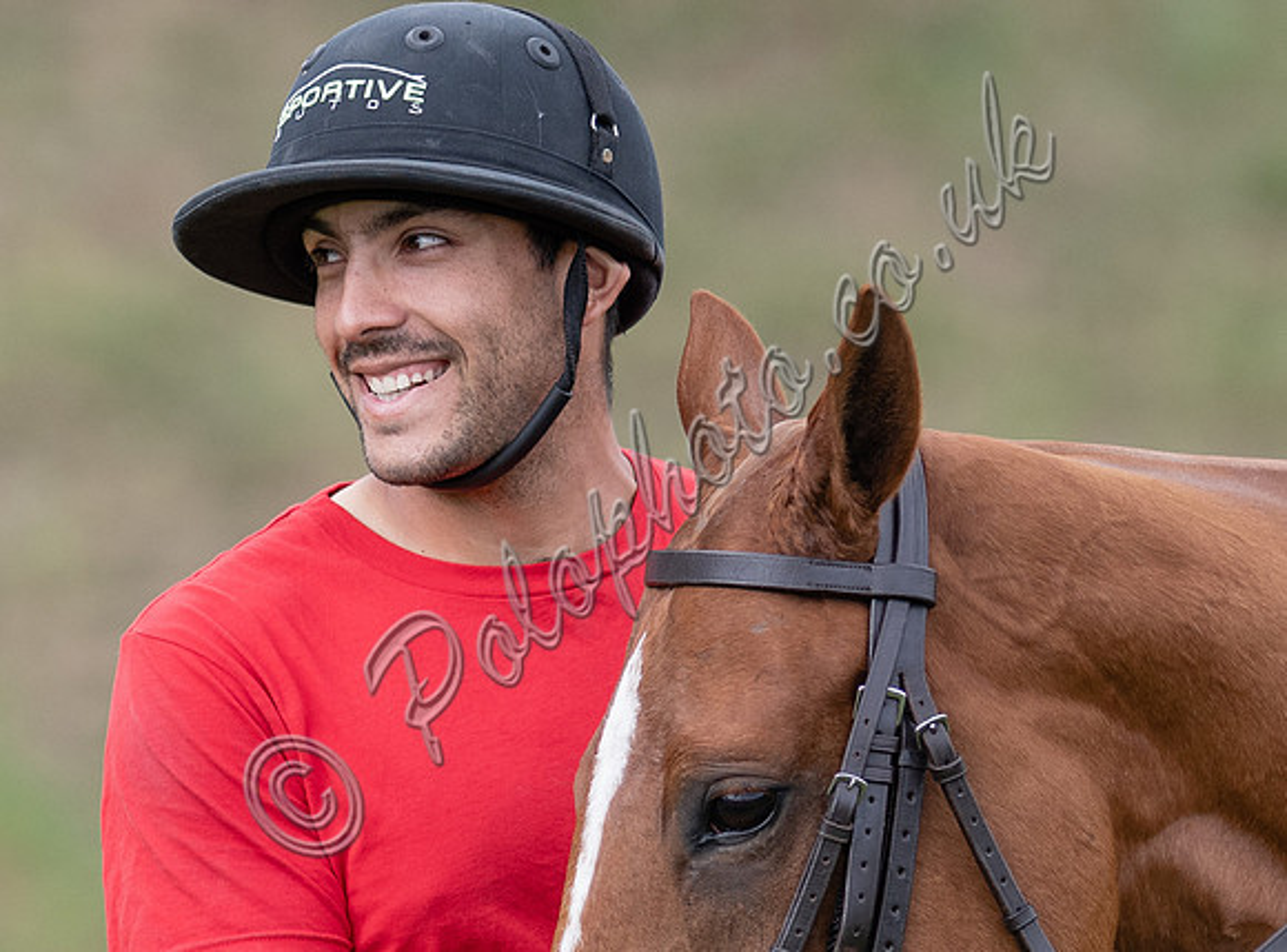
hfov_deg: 1.8
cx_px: 425
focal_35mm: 1122
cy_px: 342
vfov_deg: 1.3
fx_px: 41519
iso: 250
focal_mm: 300
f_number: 2.8
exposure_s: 1/1000
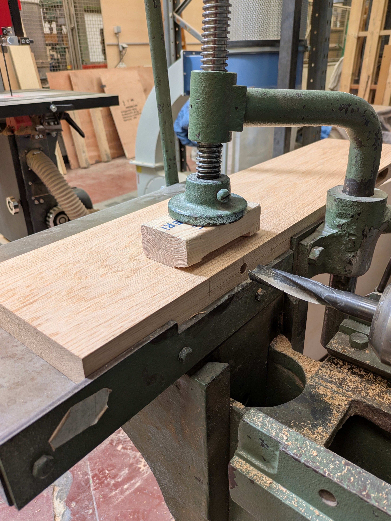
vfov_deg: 67.3
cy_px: 255
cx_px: 193
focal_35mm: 26
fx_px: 392
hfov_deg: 53.1
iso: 56
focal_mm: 5.43
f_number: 1.89
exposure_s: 1/33.3
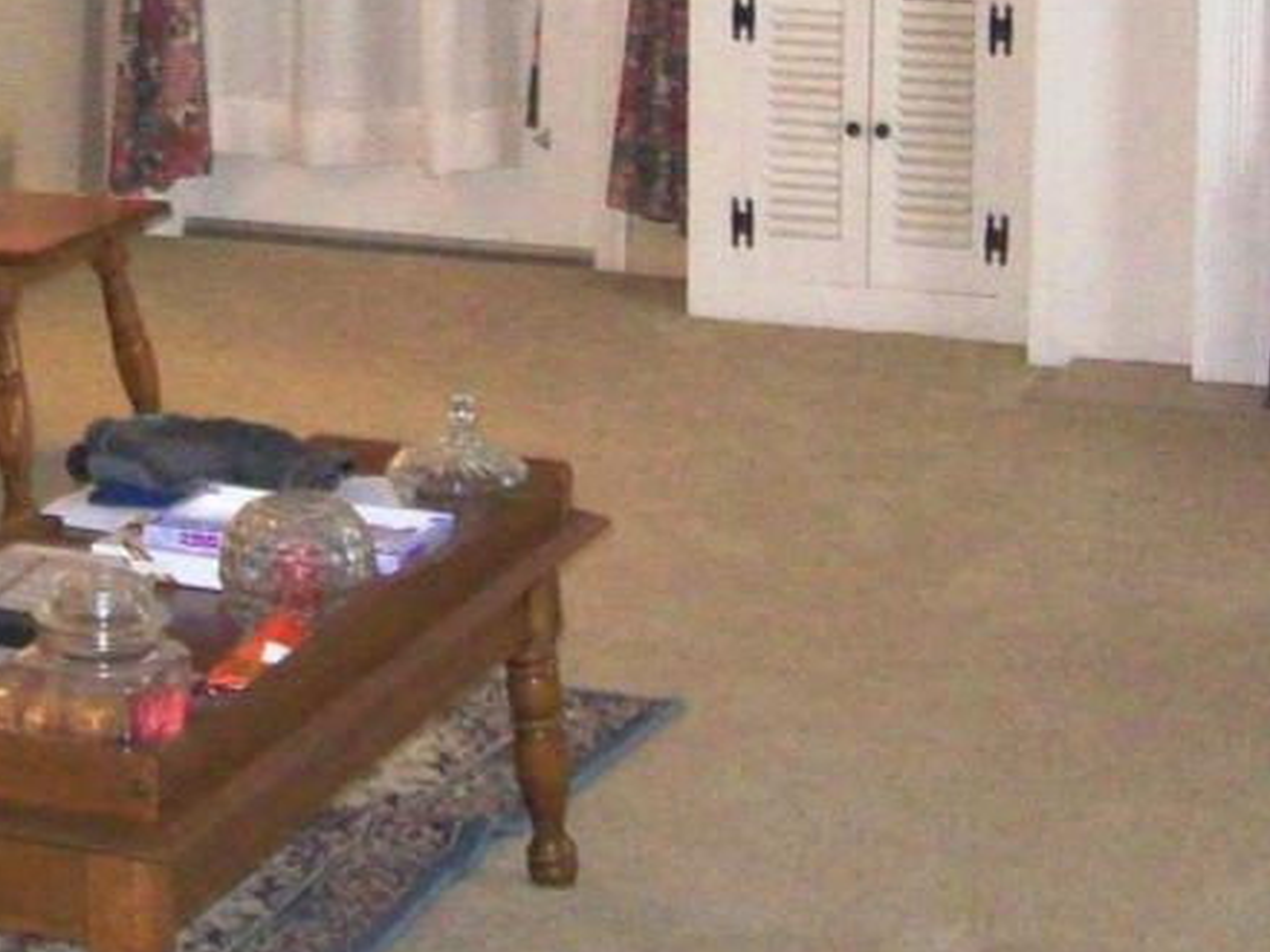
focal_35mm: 118
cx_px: 208
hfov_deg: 16.5
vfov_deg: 12.3
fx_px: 4328
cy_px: -116
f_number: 2.7
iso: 200
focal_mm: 6
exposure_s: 1/64
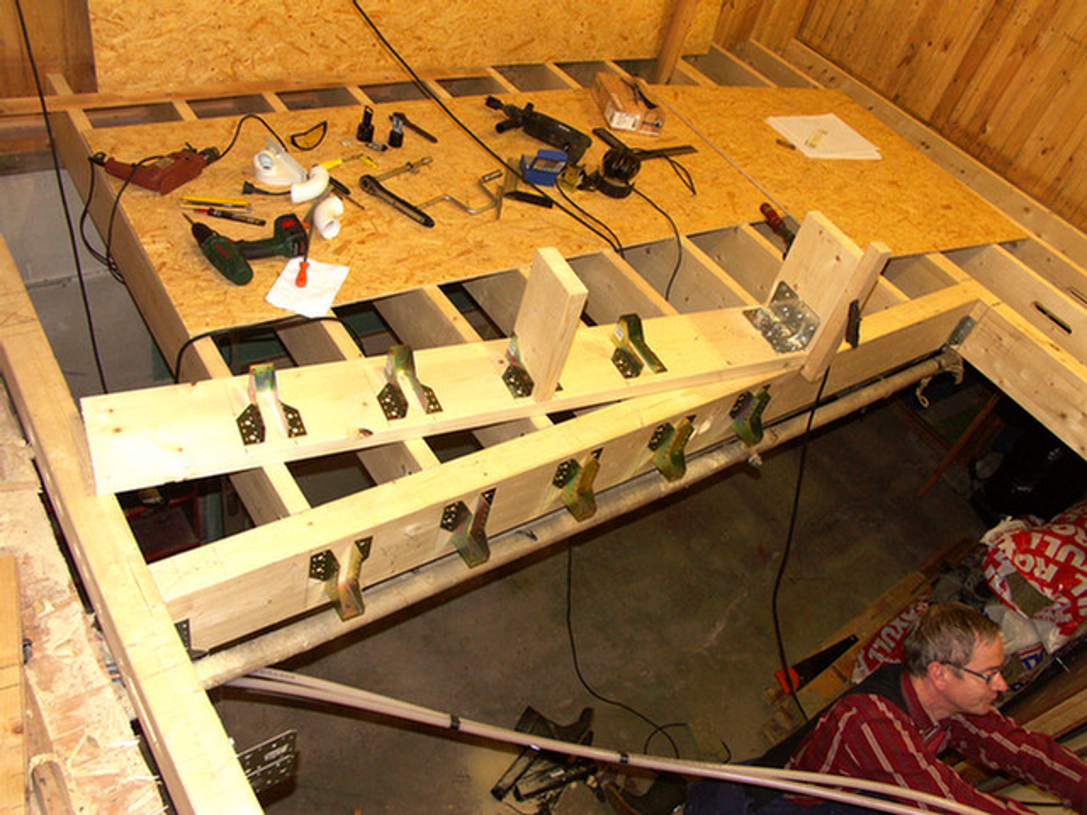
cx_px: 544
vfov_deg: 49.7
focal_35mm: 28
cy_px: 408
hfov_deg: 63.4
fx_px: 879
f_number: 2.8
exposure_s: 1/50
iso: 200
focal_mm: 7.21
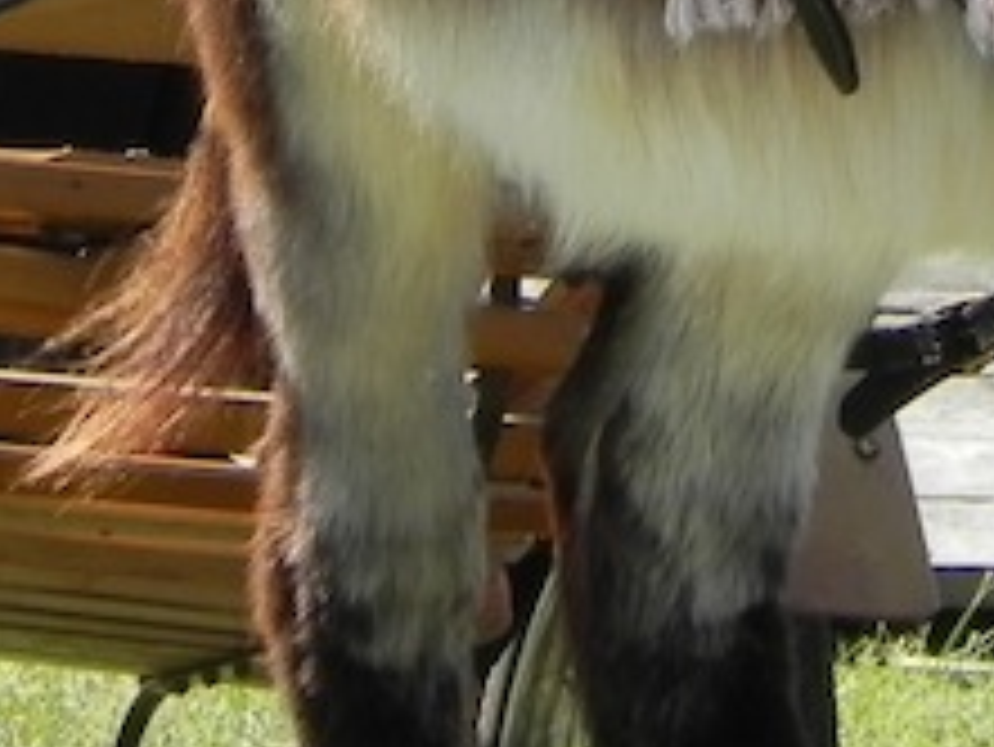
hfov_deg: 1.9
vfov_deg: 1.5
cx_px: 801
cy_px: -342
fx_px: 29248
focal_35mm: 1018
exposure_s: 1/288
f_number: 6.3
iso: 160
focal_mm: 44
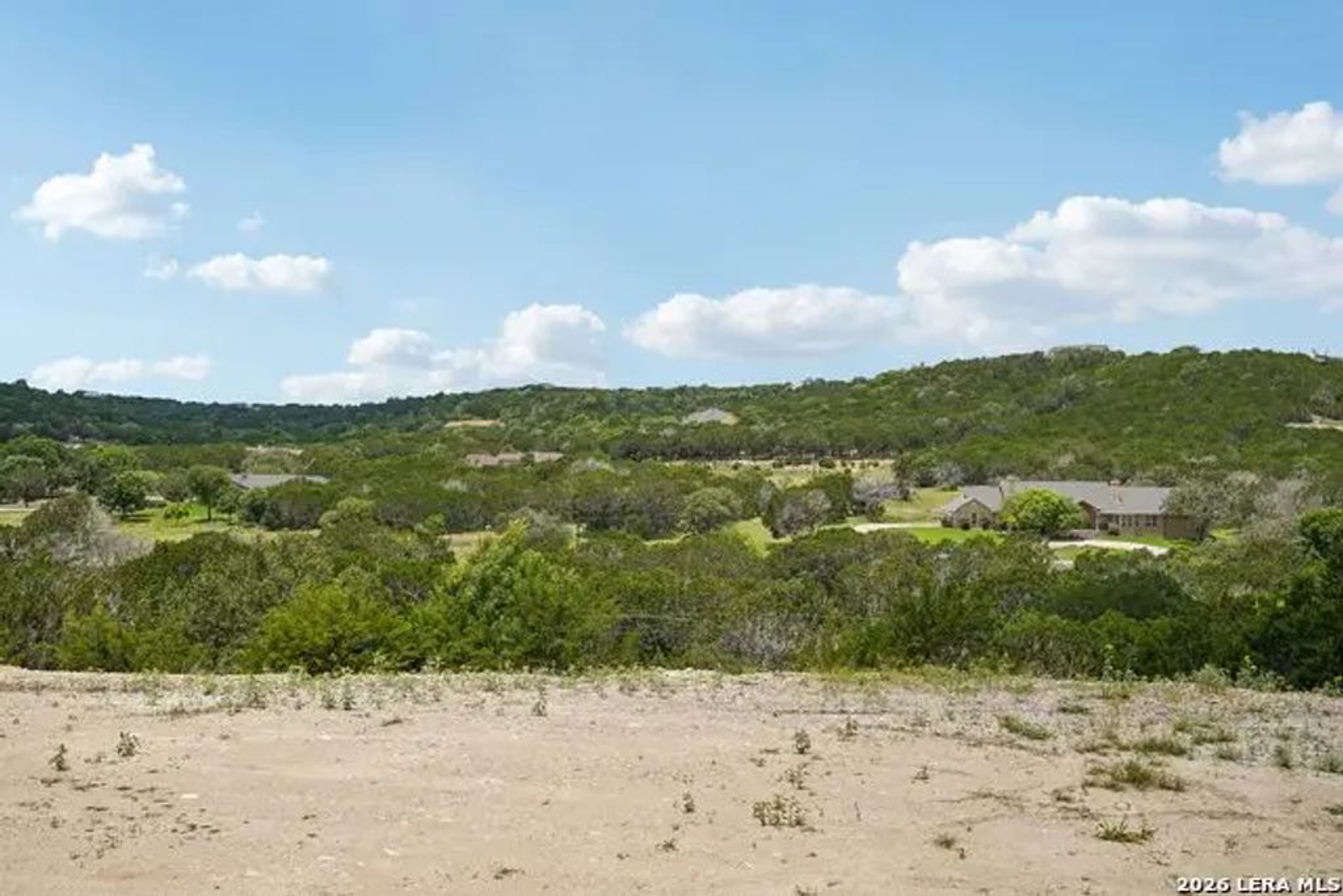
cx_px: 672
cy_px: 448
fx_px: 1306
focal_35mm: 35
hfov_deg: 54.4
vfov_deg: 37.9
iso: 100
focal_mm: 35
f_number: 8
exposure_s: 1/250
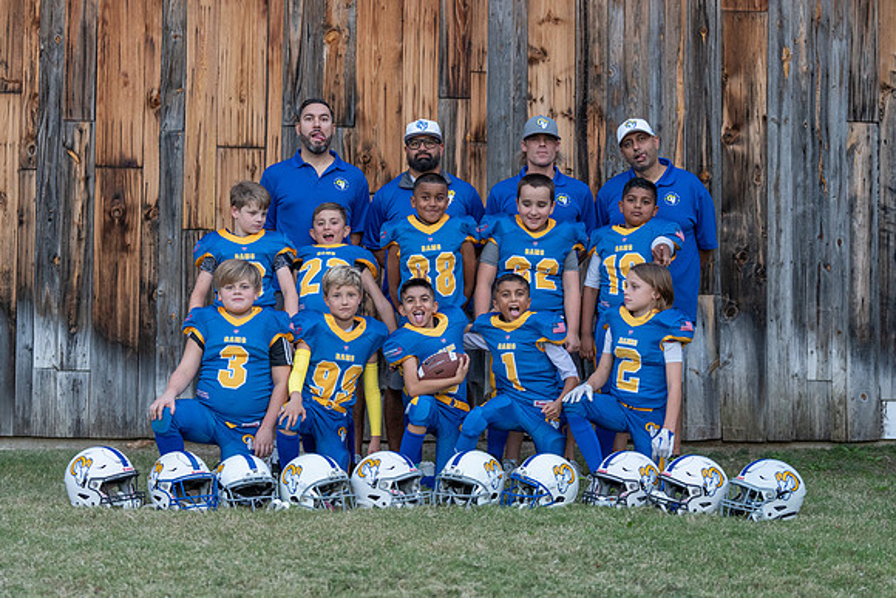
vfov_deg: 17.1
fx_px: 1991
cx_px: 448
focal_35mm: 80
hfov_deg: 25.4
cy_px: 299
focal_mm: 80
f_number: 3.5
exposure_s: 1/320
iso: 1600
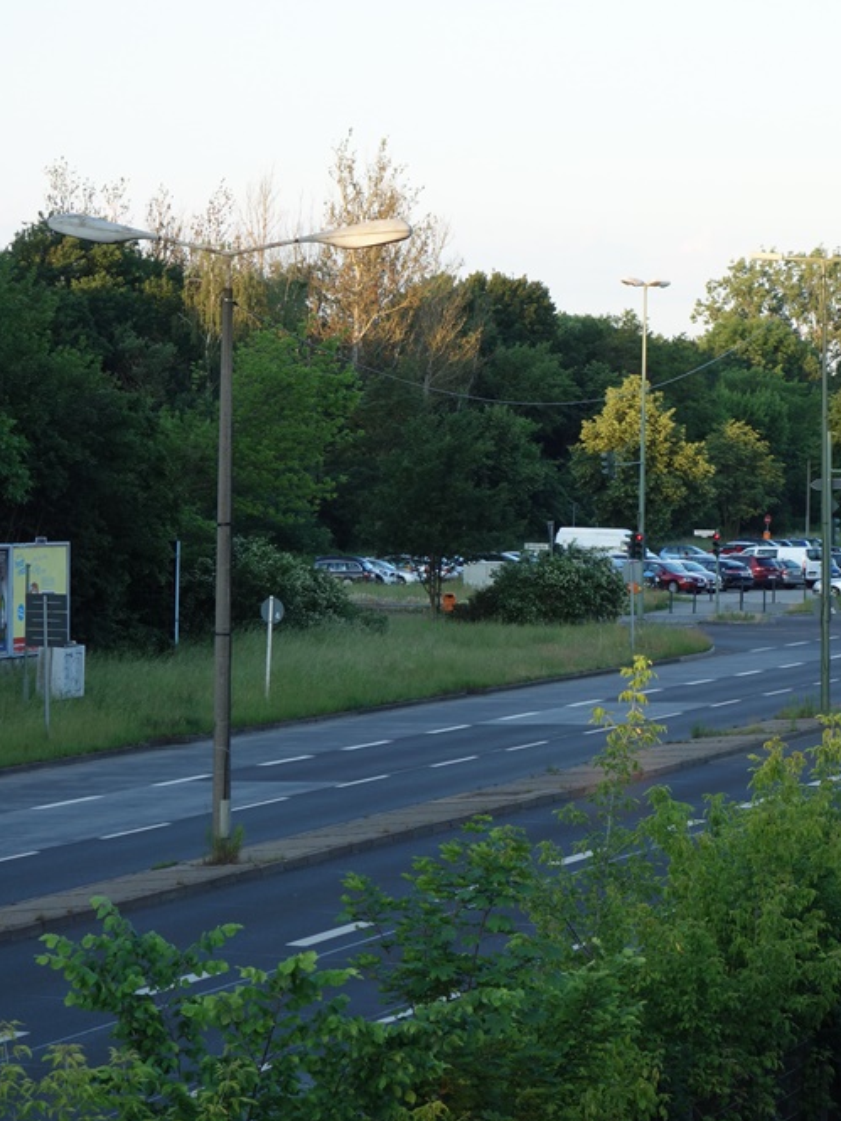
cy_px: 559
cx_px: 553
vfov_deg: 13.3
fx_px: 4793
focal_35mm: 148
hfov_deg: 10.0
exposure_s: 1/100
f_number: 5
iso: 125
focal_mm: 37.1
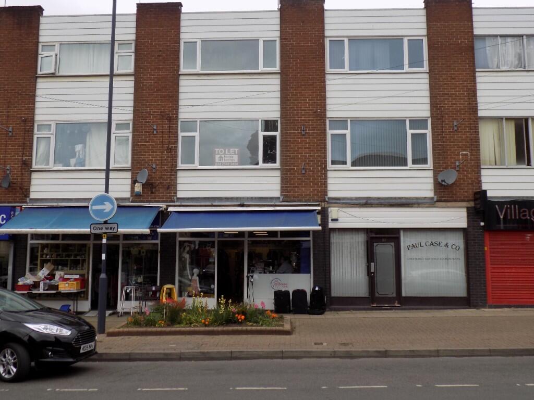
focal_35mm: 34
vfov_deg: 41.8
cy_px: 200
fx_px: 524
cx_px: 267
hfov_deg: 54.0
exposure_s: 1/500
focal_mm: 6.1
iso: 80
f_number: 3.4
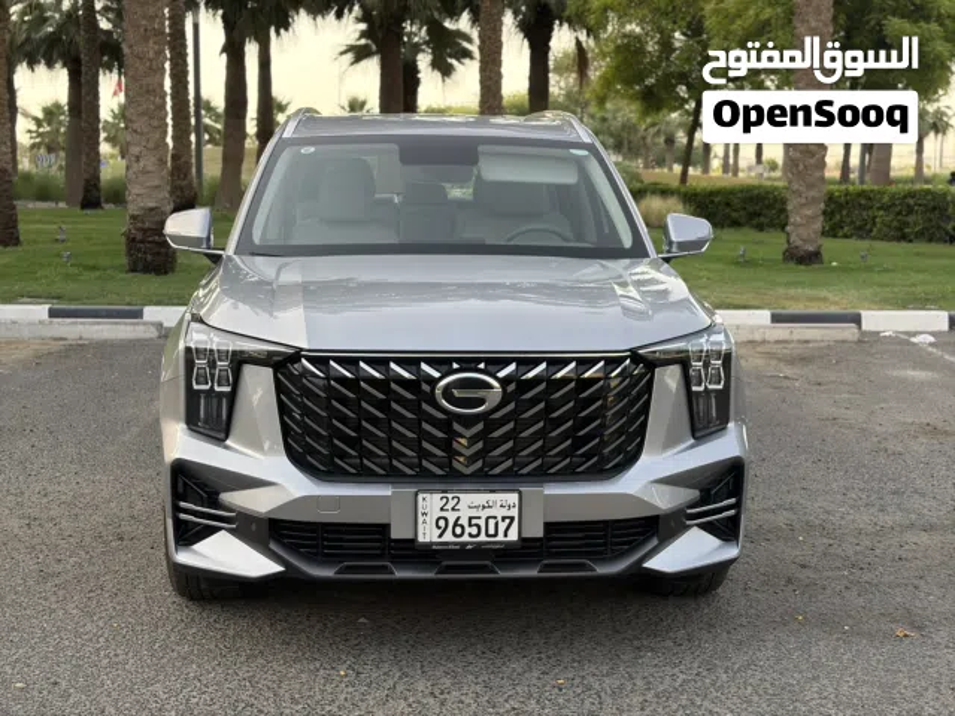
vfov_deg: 28.0
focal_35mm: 52
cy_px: 358
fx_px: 1435
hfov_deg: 36.8
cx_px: 478
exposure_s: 1/438
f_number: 1.6
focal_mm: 5.96
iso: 40
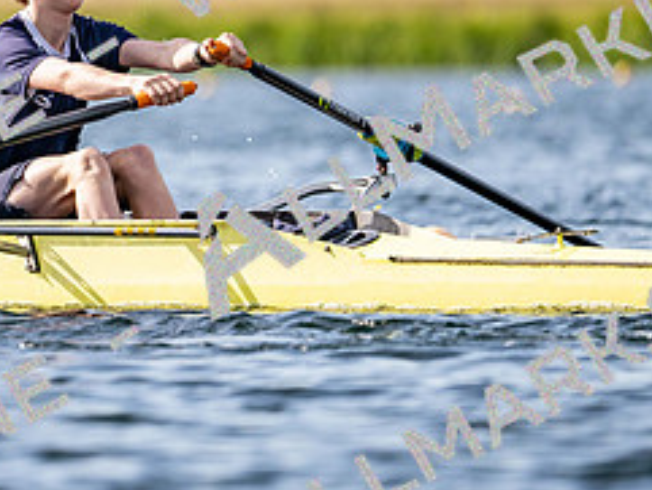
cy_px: 64
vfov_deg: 1.6
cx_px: -35
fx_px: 17450
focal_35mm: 926
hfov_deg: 2.1
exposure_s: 1/2500
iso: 400
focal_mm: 400
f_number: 4.5
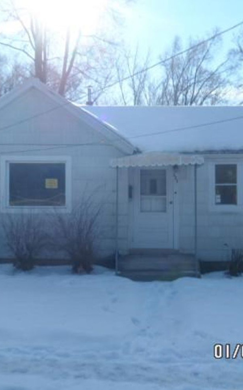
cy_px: 196
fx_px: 424
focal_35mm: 40
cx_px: 132
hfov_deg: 32.0
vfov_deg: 49.3
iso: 80
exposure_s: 1/125
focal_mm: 4.9
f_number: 8.8
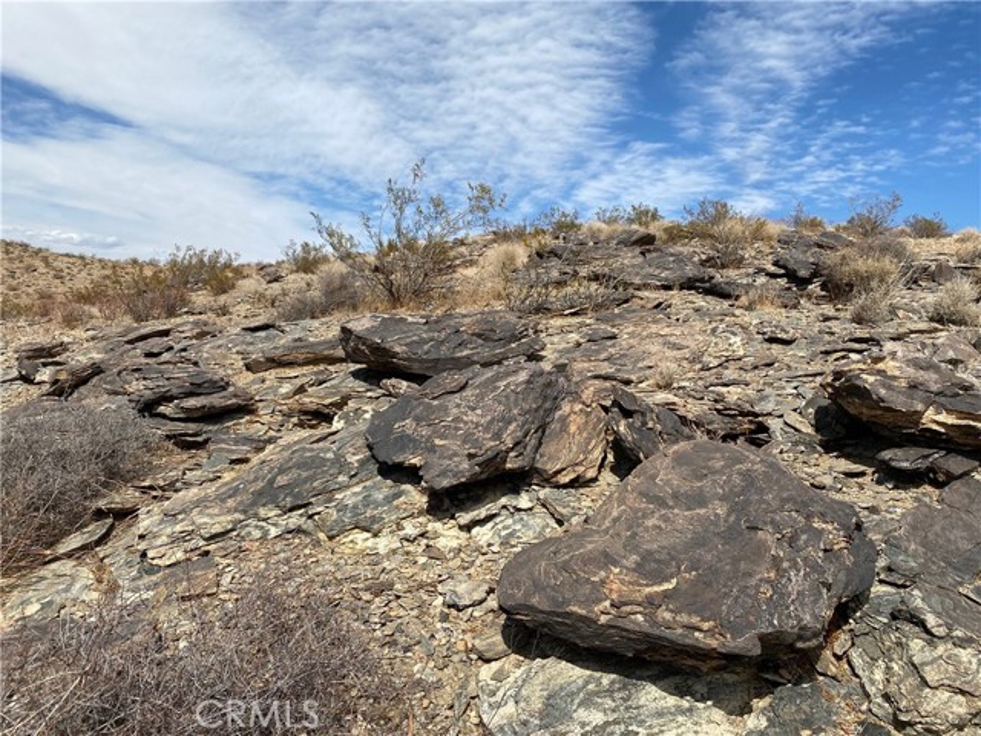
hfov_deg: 67.3
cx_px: 490
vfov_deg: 53.1
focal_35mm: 26
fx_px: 737
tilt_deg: -1.4
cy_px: 368
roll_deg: -4.4
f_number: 1.8
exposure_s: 1/4608
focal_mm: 4.25
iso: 32
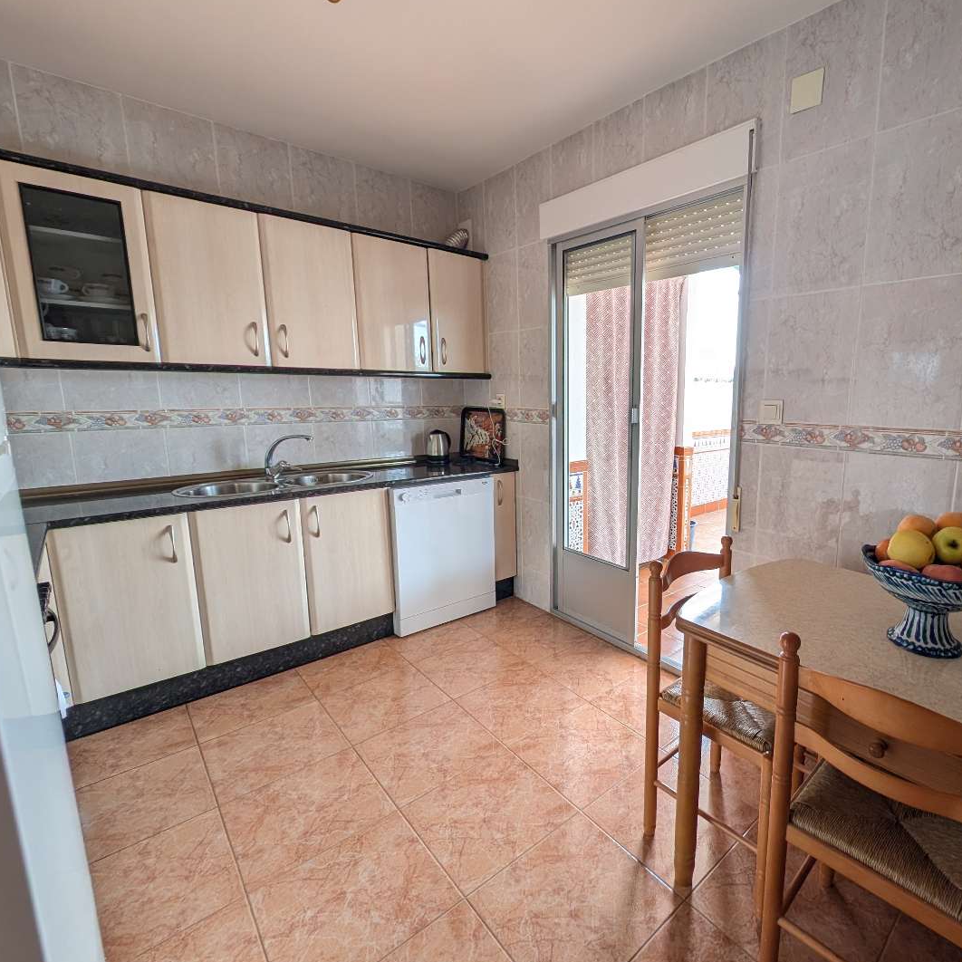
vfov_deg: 91.1
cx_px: 611
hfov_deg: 89.0
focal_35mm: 15
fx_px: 472
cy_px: 472
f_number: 1.95
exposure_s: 1/90
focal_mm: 2.23
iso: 76
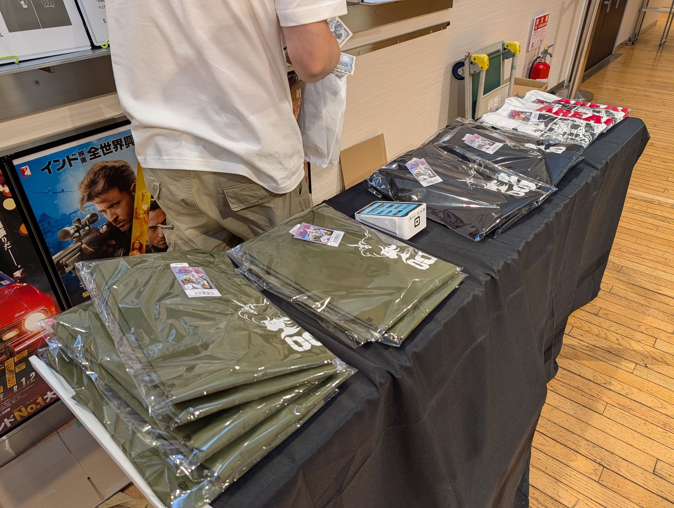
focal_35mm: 24
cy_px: 254
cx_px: 337
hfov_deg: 71.5
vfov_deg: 56.9
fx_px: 468
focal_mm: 6.9
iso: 130
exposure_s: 1/100
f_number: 1.68
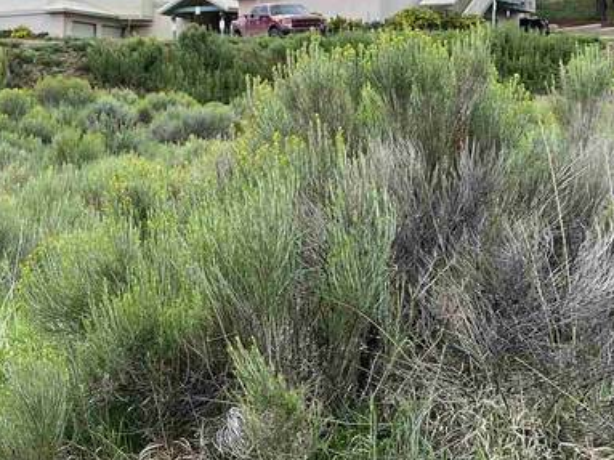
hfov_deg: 22.1
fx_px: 1543
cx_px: 88
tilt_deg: -4.7
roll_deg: -0.8
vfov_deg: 17.0
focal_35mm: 87
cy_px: 268
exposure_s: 1/1135
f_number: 1.5
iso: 50
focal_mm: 5.7
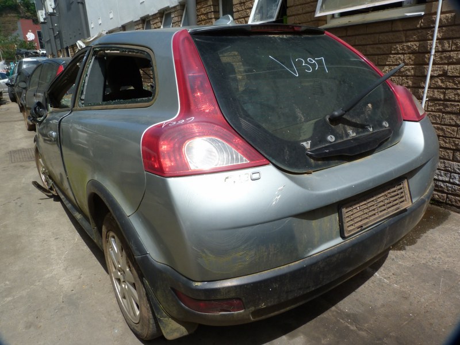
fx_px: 332
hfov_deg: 69.4
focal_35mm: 25
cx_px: 230
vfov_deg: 54.9
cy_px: 172
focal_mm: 4.5
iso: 80
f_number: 5.6
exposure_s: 1/400
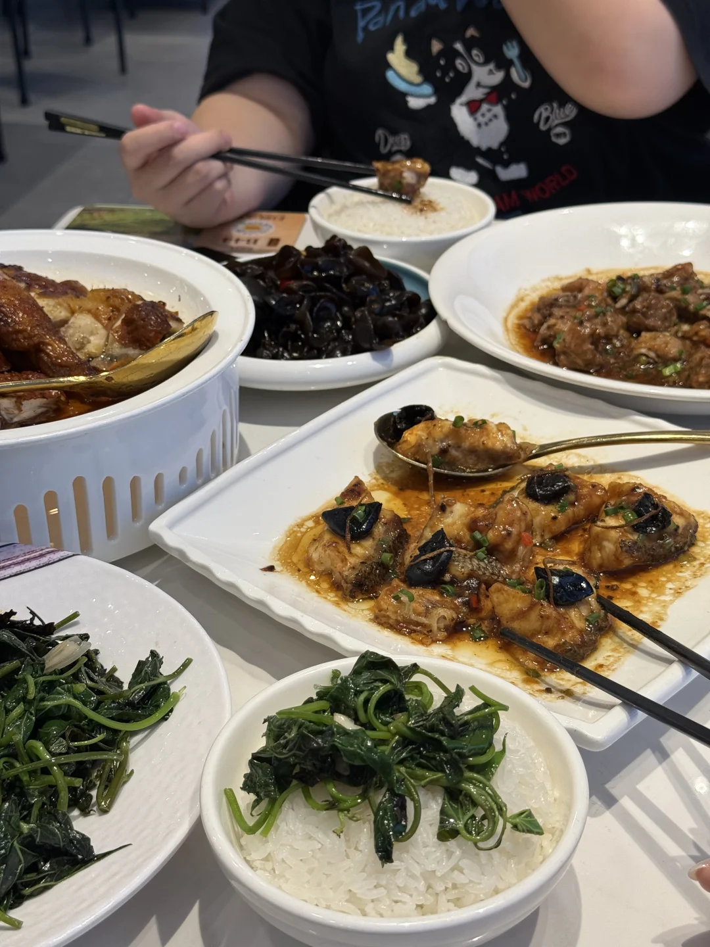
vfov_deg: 39.7
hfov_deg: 30.3
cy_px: 474
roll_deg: +0.6
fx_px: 1313
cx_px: 355
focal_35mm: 48
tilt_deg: -29.9
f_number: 1.78
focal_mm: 6.76
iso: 50
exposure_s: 1/121
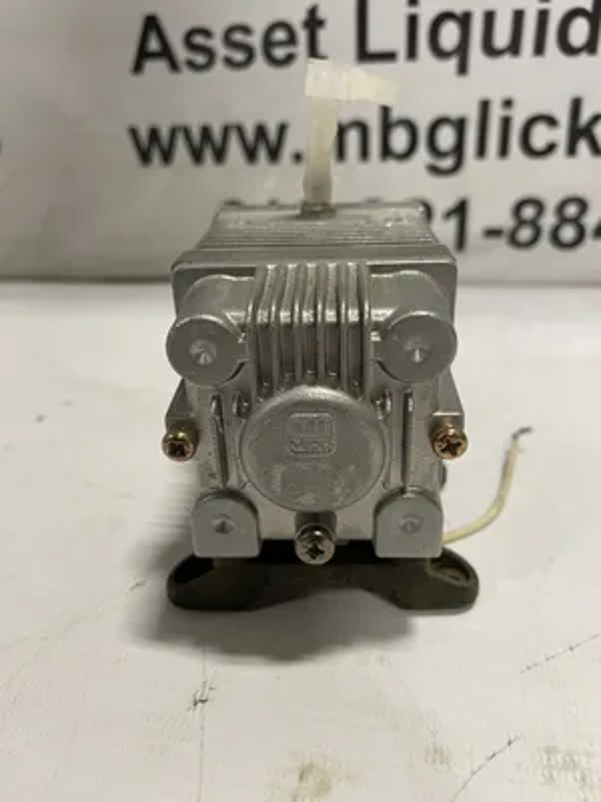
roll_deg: +0.5
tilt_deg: -27.8
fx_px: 602
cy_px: 401
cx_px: 300
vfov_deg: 67.3
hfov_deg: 53.1
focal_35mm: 26
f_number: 1.6
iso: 160
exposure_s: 1/60
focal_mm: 4.2
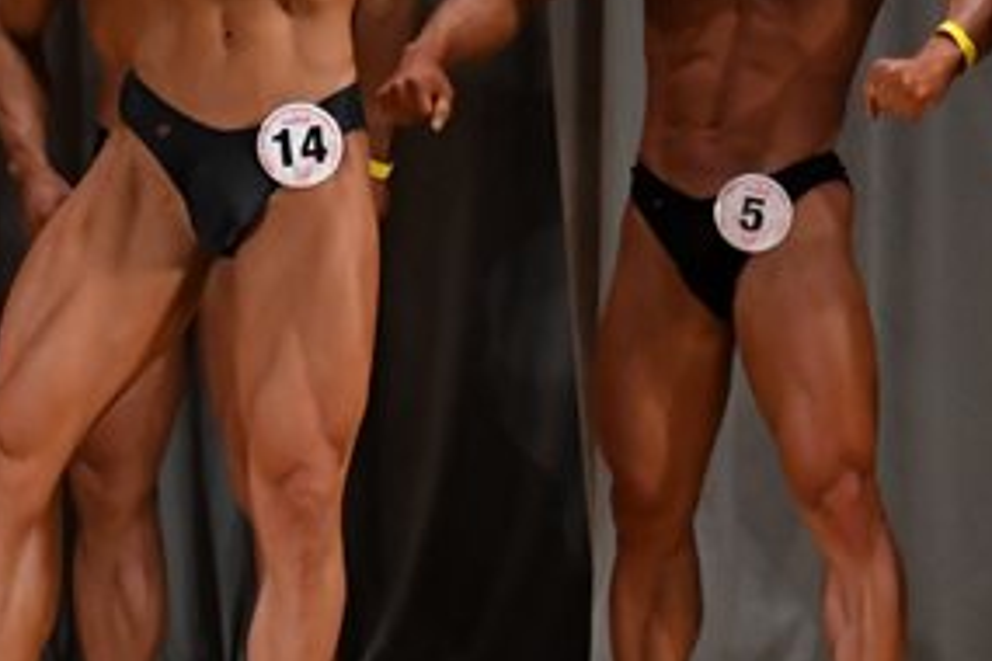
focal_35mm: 611
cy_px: 202
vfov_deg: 2.3
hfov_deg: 3.4
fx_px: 16835
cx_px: -124
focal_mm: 150
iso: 3200
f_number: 5.6
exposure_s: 1/400
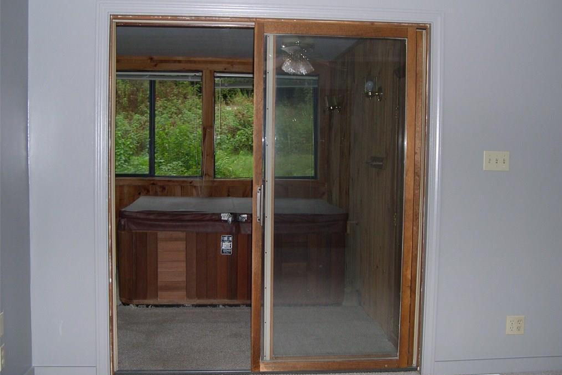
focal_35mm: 40
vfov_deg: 33.4
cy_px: 186
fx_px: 624
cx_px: 284
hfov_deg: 48.5
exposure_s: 1/60
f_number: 2.8
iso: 240
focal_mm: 8
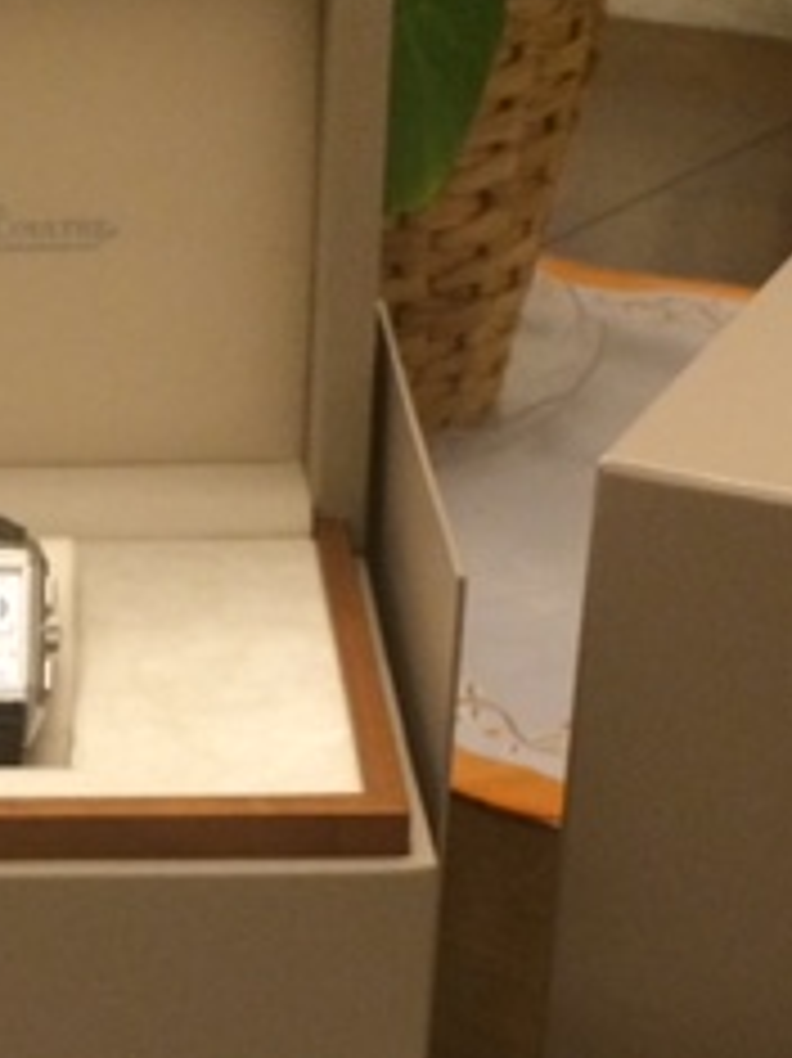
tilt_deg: -31.4
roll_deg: +1.8
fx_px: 2412
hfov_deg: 18.2
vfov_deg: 24.4
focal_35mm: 79
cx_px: 27
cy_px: 837
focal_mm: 4.15
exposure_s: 1/17
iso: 250
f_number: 2.2
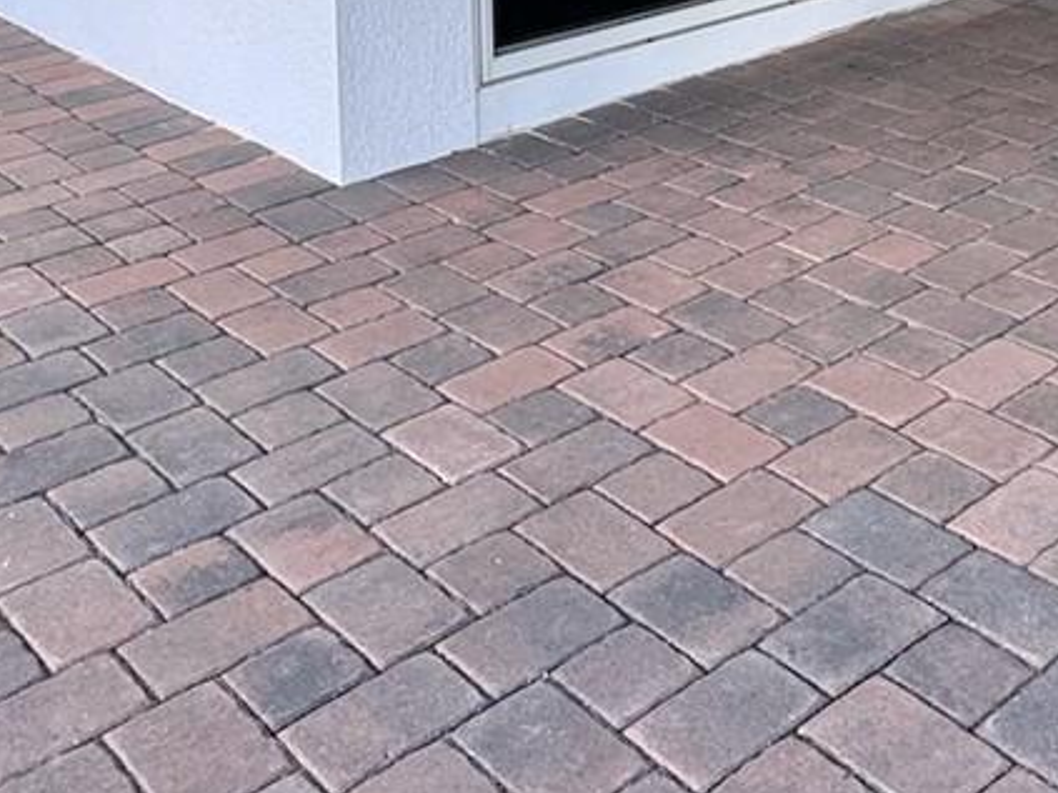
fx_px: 1619
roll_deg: +0.3
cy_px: -255
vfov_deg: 24.0
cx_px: 788
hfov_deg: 35.4
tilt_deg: -6.0
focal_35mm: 53
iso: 40
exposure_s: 1/179
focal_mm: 2.22
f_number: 2.2
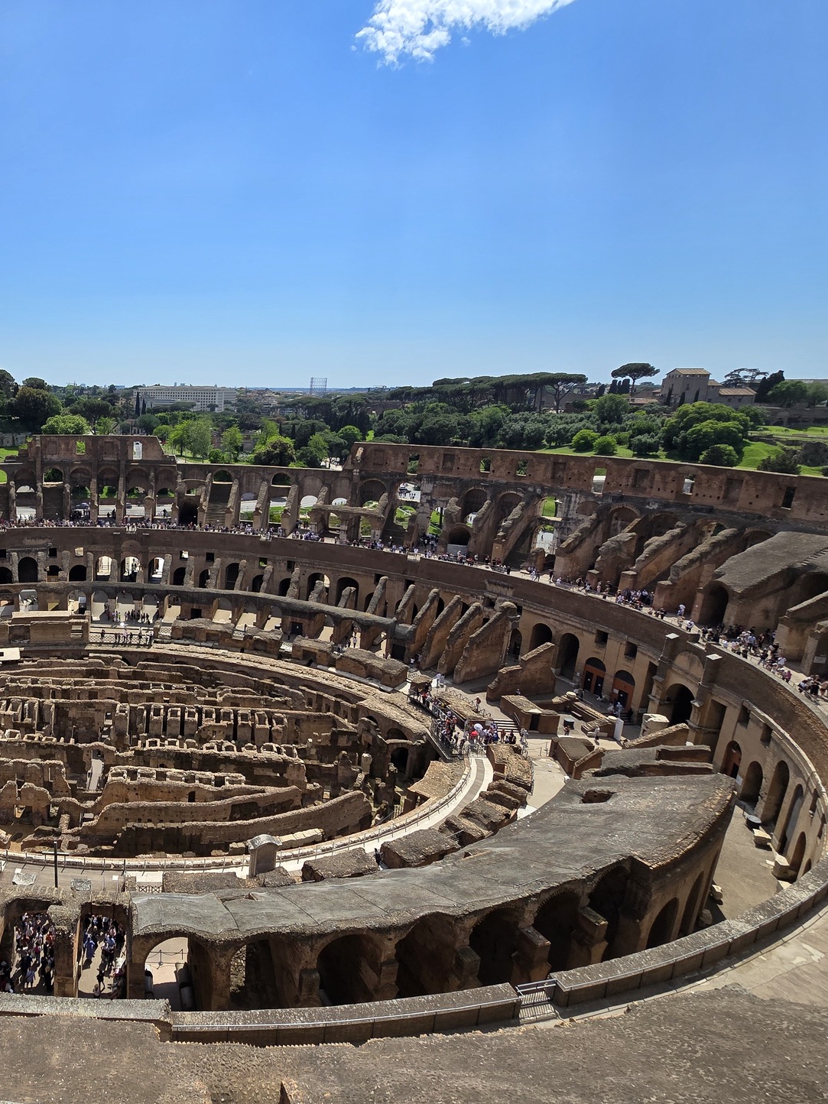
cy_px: 536
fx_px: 574
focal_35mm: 18
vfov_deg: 87.7
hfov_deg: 61.9
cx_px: 106
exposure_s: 1/2953
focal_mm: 2.2
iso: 50
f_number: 2.2
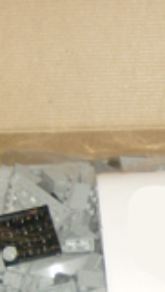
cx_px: 218
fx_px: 969
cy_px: 265
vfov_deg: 16.9
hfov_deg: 9.6
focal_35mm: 125
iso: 200
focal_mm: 7.7
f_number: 3.1
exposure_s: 1/74
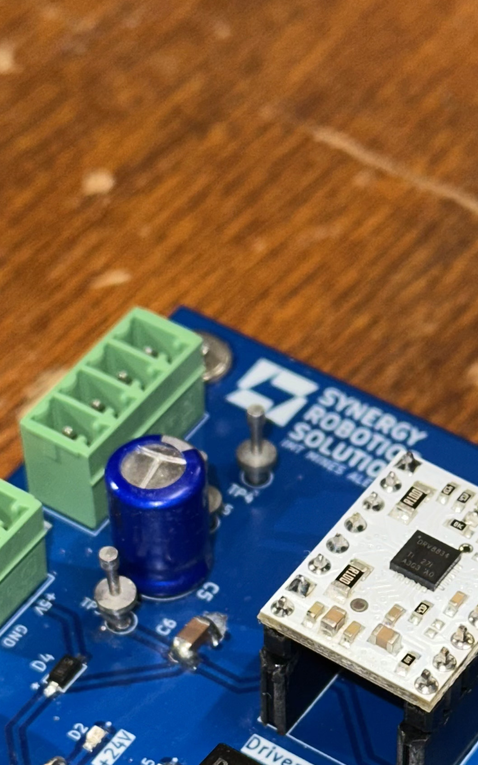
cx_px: 293
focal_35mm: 121
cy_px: 570
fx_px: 2521
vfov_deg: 17.1
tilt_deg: -48.6
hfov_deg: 10.8
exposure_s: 1/59
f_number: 1.78
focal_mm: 6.86
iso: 40
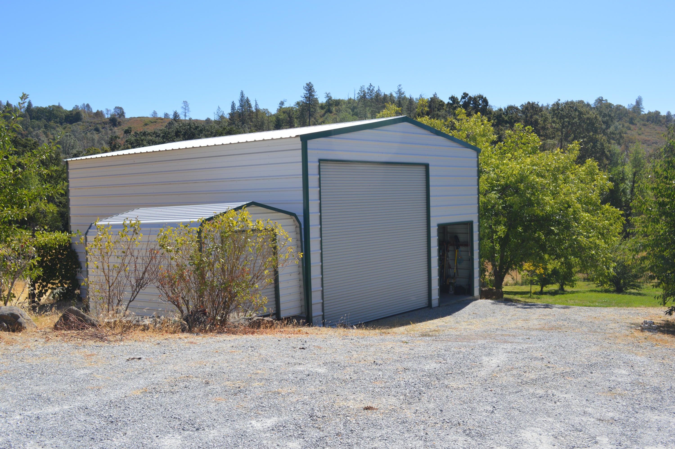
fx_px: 674
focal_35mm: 36
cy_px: 224
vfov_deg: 36.8
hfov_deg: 53.2
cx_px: 338
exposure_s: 1/200
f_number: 7.1
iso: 100
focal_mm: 24
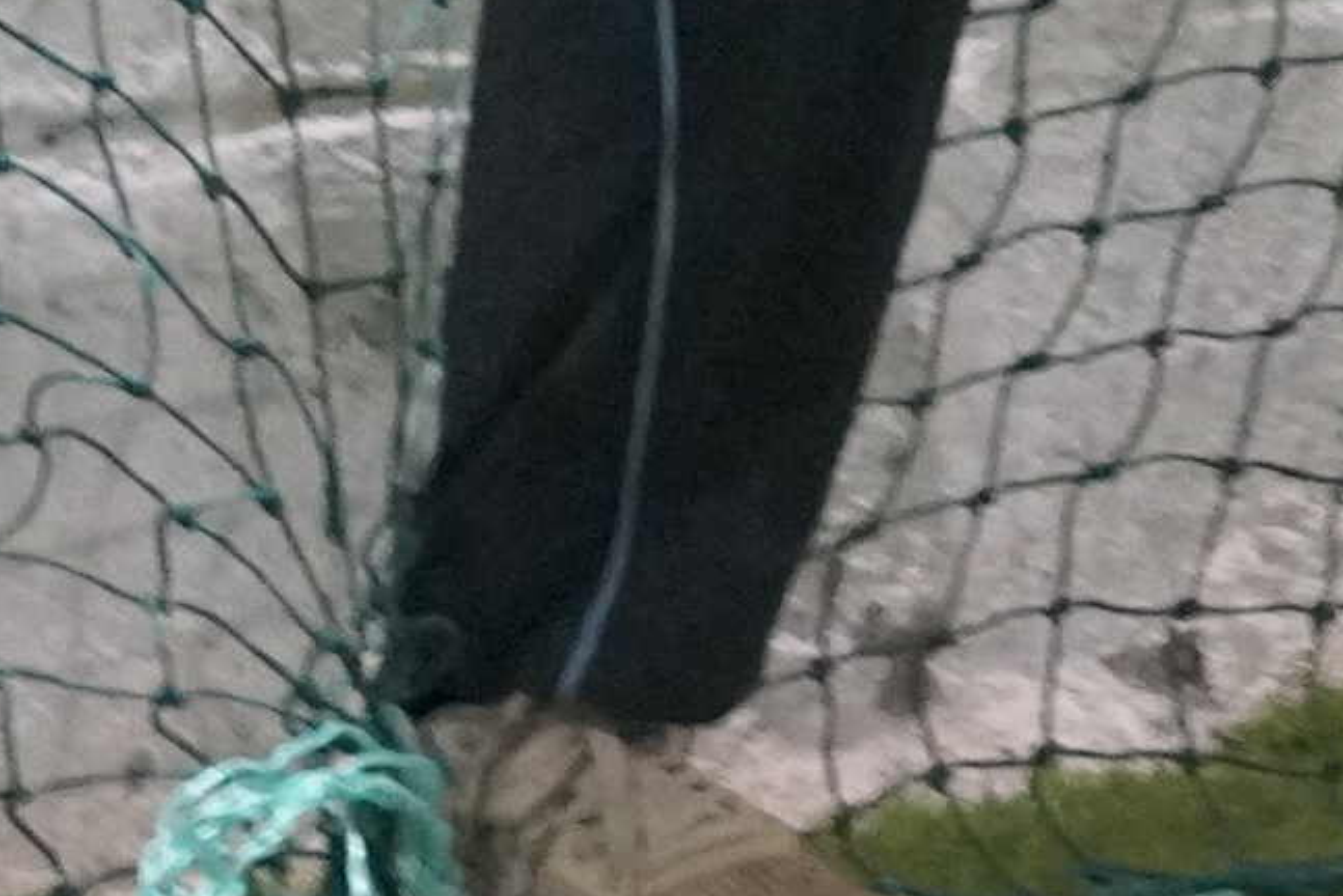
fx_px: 24930
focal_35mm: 668
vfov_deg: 2.0
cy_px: -1952
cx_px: 2275
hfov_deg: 3.1
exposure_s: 1/125
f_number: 4.5
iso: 6400
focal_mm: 68
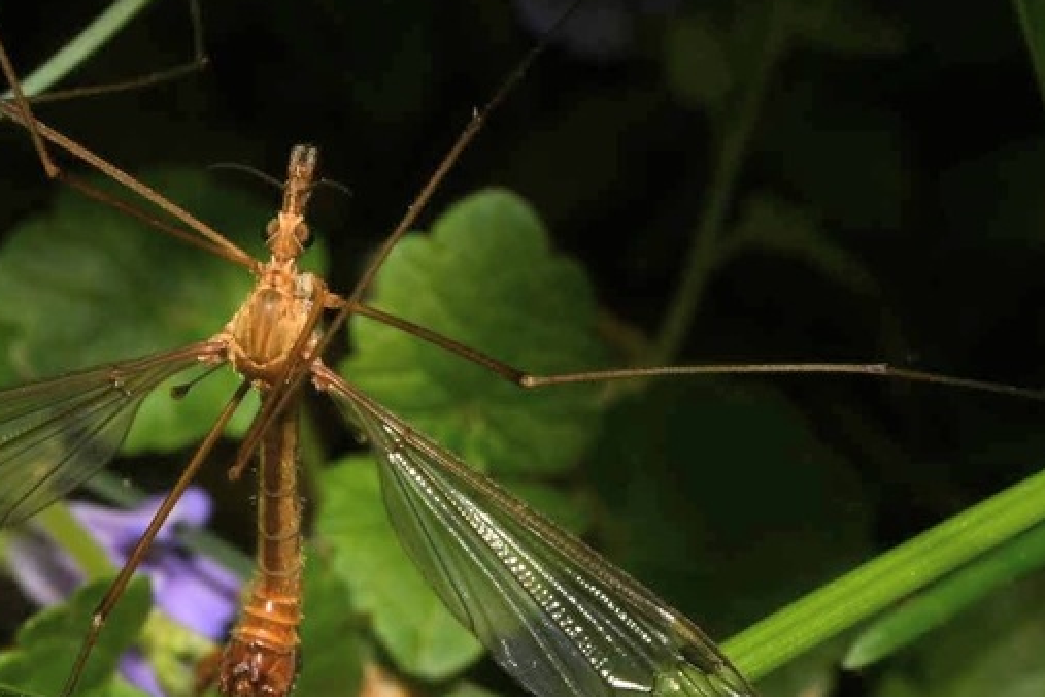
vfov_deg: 4.6
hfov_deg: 6.9
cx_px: 268
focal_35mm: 298
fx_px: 8648
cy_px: 283
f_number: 32
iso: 100
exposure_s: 1/60
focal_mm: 105
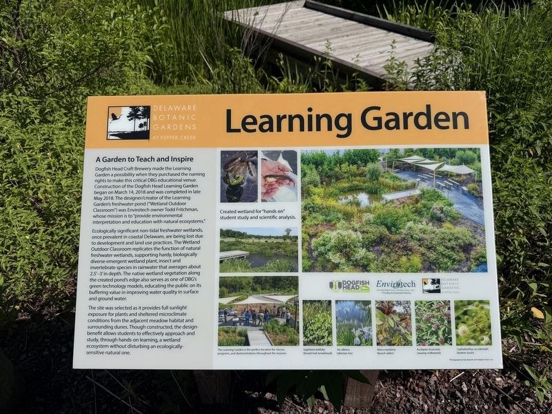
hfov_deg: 71.6
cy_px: 207
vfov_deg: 56.8
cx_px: 276
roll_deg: +1.8
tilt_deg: -37.1
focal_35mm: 24
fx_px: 383
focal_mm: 6.76
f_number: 1.78
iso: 80
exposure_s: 1/9091
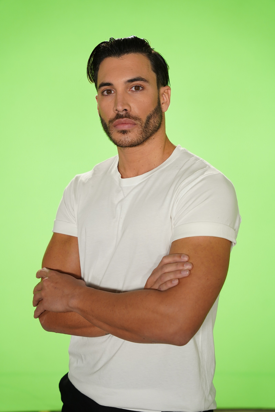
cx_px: 138
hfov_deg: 19.5
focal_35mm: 70
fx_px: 802
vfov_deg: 28.8
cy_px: 206
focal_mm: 70
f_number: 2.8
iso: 800
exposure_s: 1/320
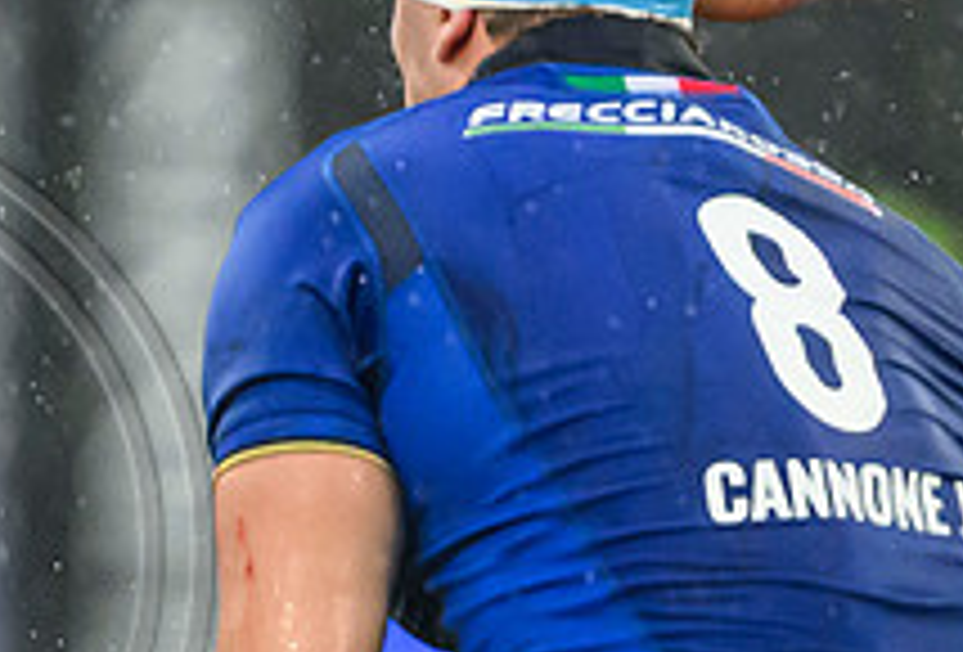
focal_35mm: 3024
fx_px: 81295
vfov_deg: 0.5
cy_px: 772
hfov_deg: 0.7
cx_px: -503
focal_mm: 560
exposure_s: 1/2000
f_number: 4
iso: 5000
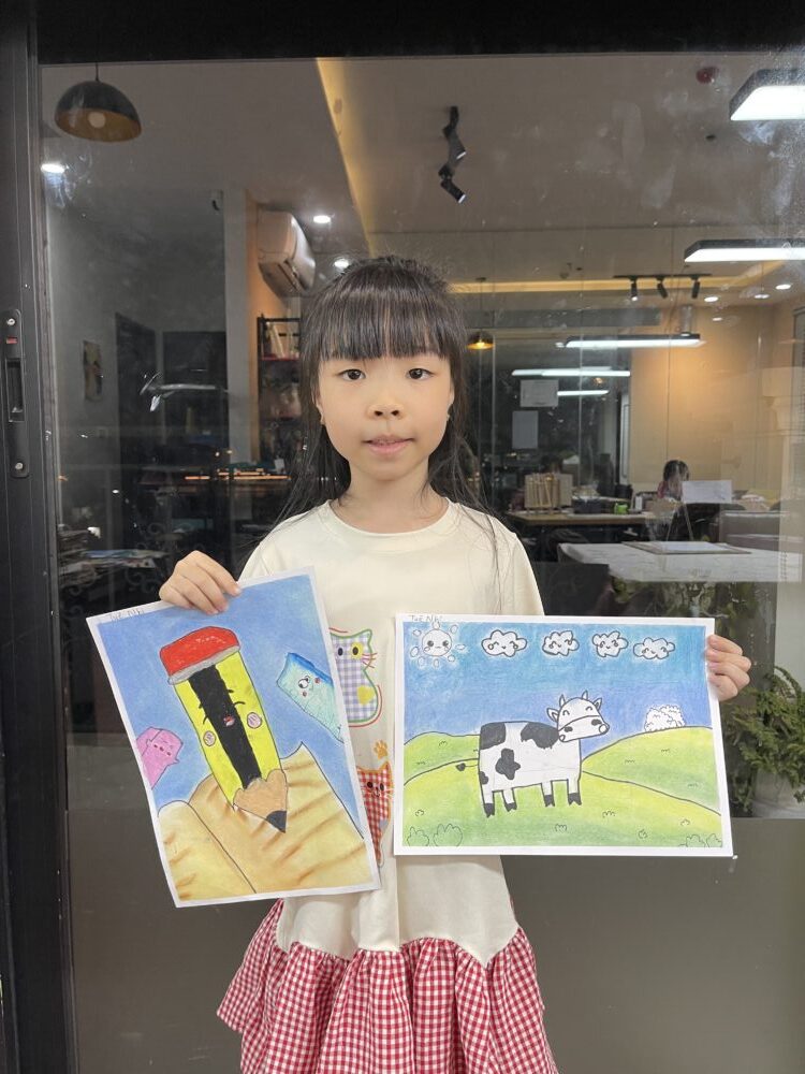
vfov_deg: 69.4
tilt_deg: -4.7
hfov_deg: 54.9
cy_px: 537
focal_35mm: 25
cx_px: 402
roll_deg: +0.5
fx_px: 775
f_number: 1.6
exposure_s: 1/50
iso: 125
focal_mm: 5.1
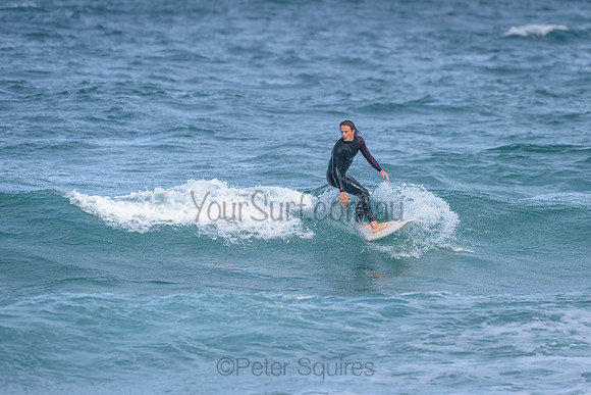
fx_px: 10061
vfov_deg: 2.2
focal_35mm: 613
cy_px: 154
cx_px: 362
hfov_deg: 3.4
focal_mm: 500
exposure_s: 1/2000
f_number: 5.6
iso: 320
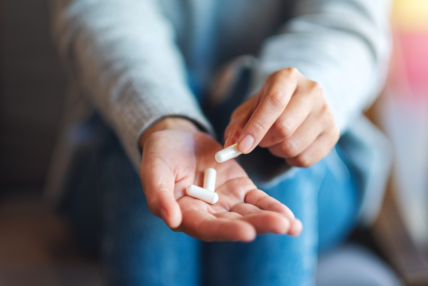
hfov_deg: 24.2
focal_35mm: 84
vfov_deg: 16.3
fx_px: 999
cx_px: 214
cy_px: 143
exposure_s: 1/120
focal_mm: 56
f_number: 1.2
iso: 200
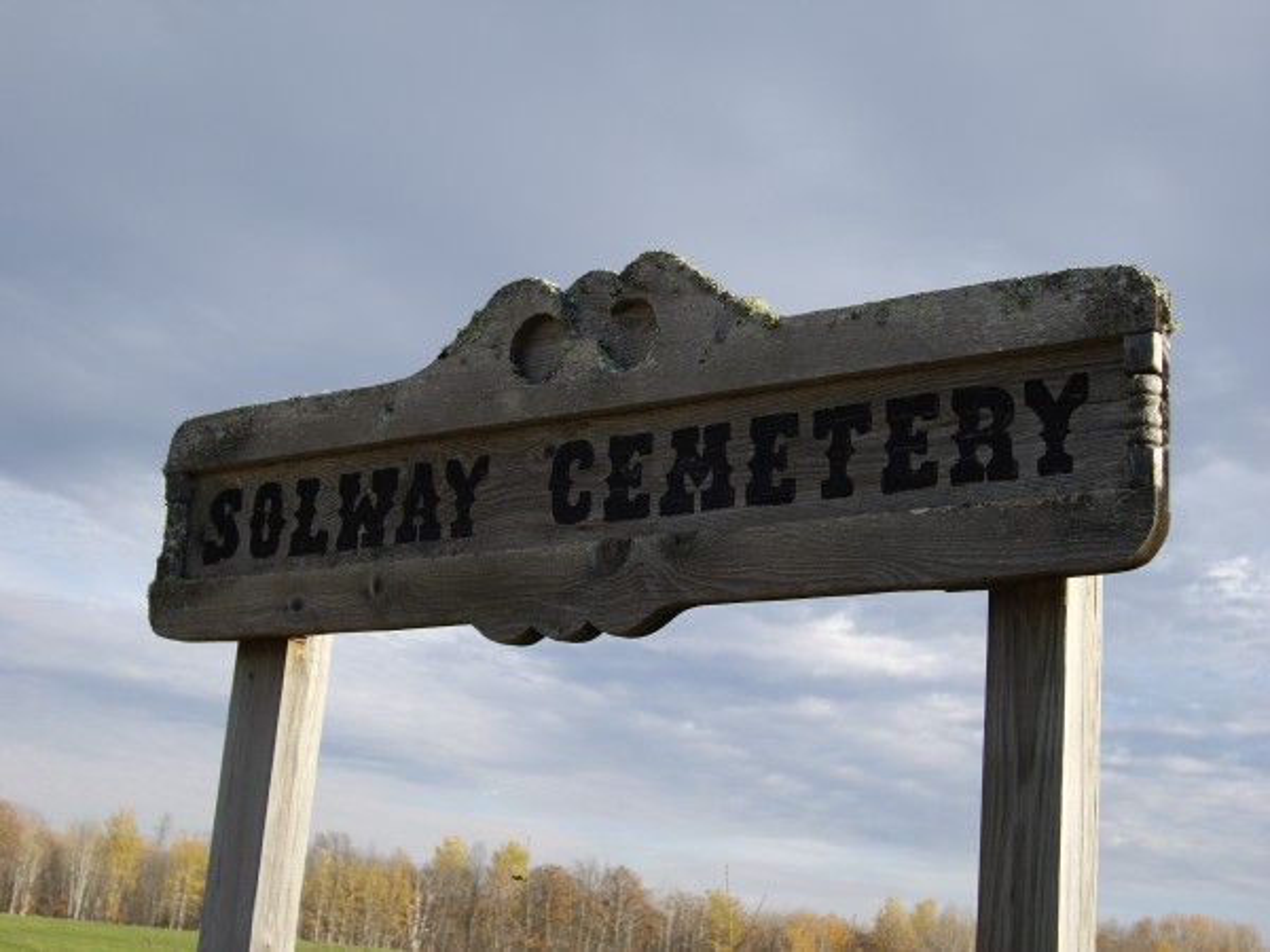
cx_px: 635
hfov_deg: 34.9
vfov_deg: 26.6
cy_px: 476
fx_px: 2018
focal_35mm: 55
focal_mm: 11.5
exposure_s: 1/400
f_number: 3.4
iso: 64
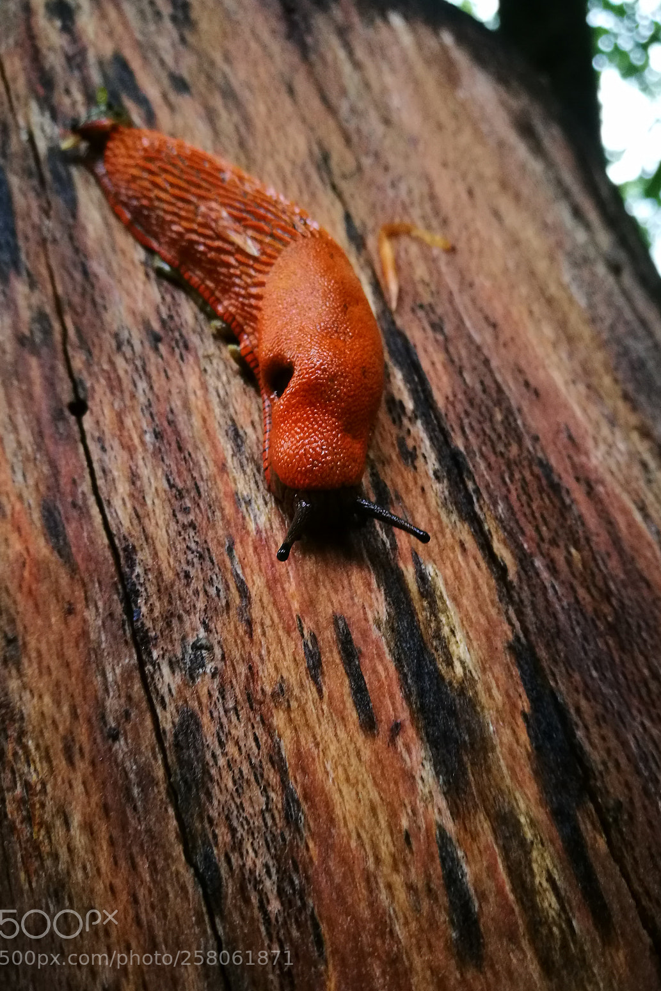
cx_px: 343
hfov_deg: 45.0
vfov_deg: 63.7
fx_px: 798
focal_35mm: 29
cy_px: 496
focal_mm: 4.5
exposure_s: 1/25
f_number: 2.2
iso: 320
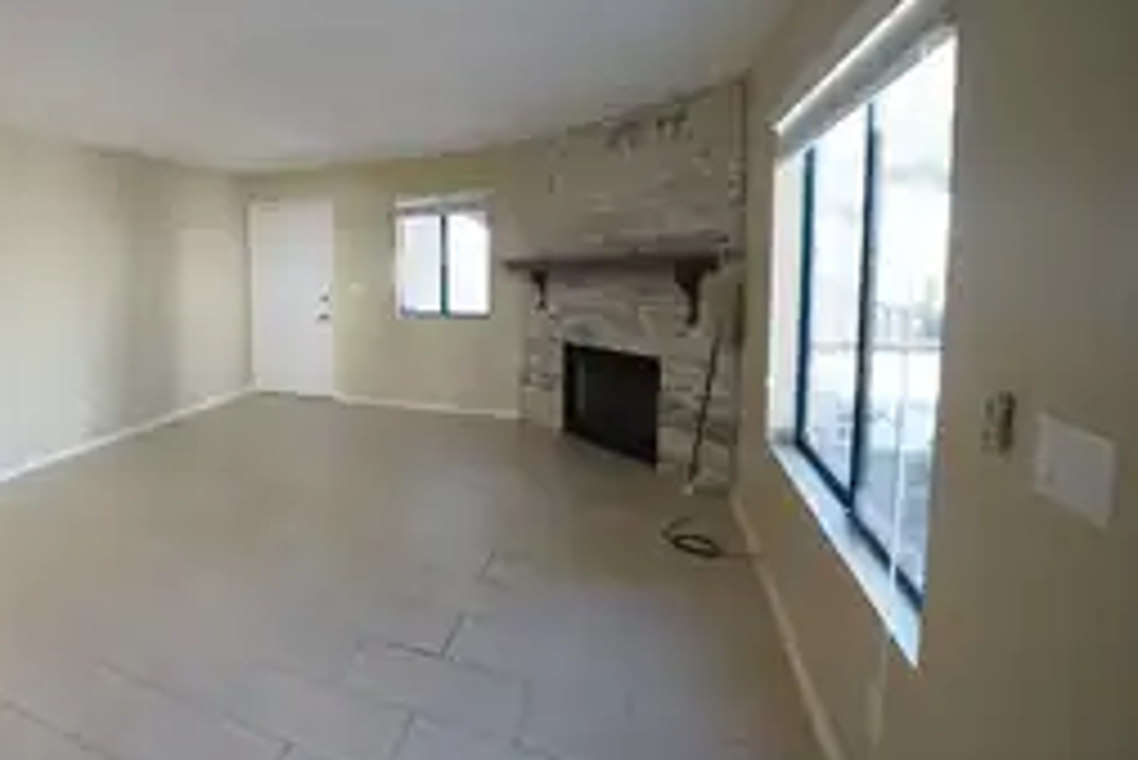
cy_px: 308
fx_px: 601
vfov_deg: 64.1
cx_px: 279
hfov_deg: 79.9
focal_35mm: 19
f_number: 10
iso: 8000
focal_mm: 12
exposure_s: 1/125
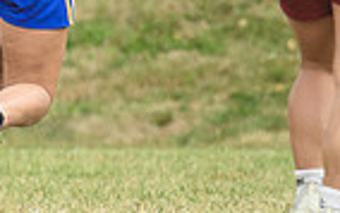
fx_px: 34729
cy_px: -110
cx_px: -223
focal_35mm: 3745
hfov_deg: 0.6
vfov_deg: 0.4
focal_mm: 600
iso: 720
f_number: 6.3
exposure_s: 1/1000
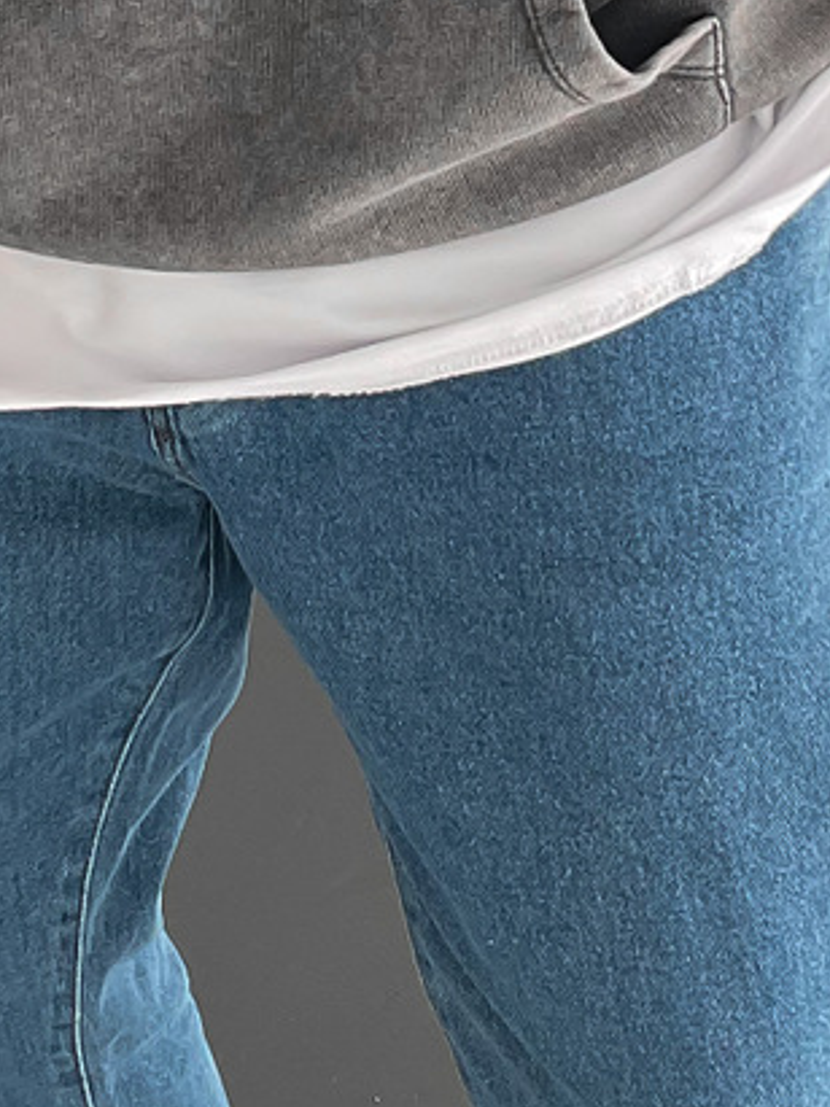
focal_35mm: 113
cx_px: 213
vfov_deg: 16.9
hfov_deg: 13.1
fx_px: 3614
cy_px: -92
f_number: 1.8
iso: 25
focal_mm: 3
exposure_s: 1/120
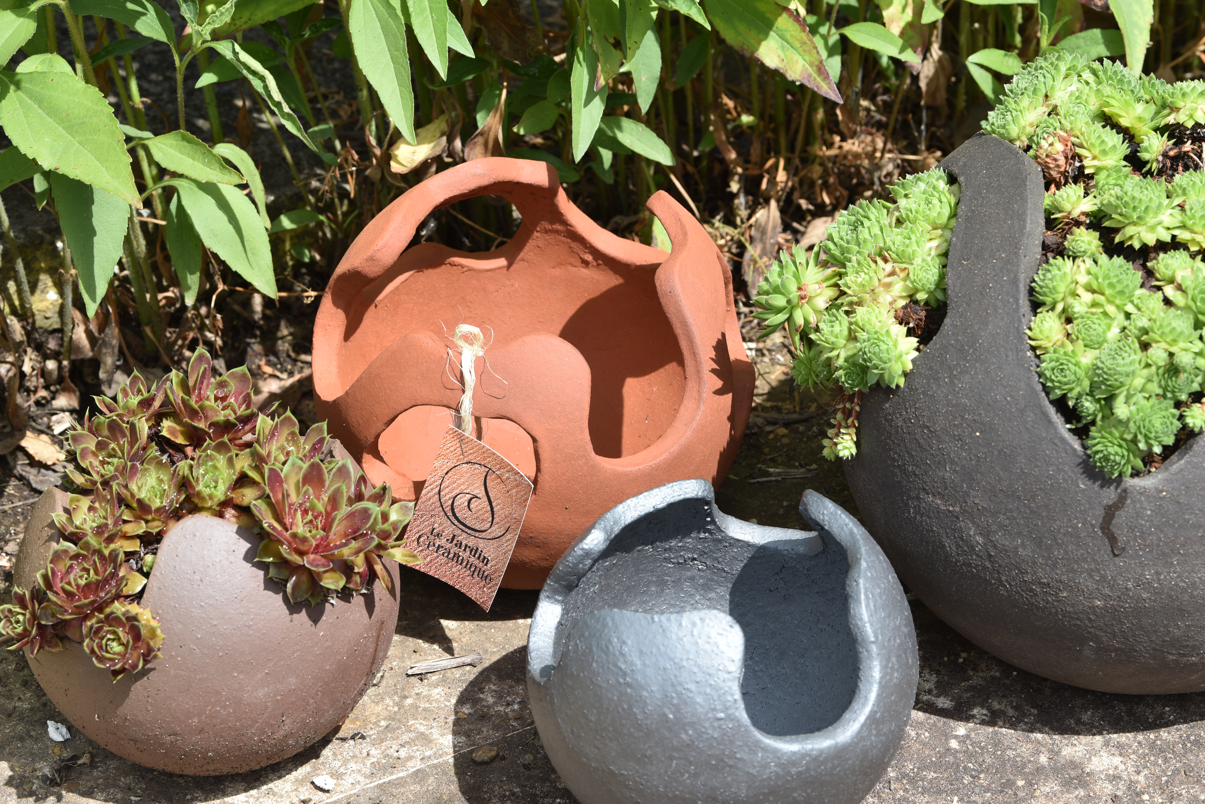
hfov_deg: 16.5
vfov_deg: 11.1
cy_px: 419
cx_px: 631
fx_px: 4152
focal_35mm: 124
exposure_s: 1/320
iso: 200
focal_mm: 116
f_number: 8
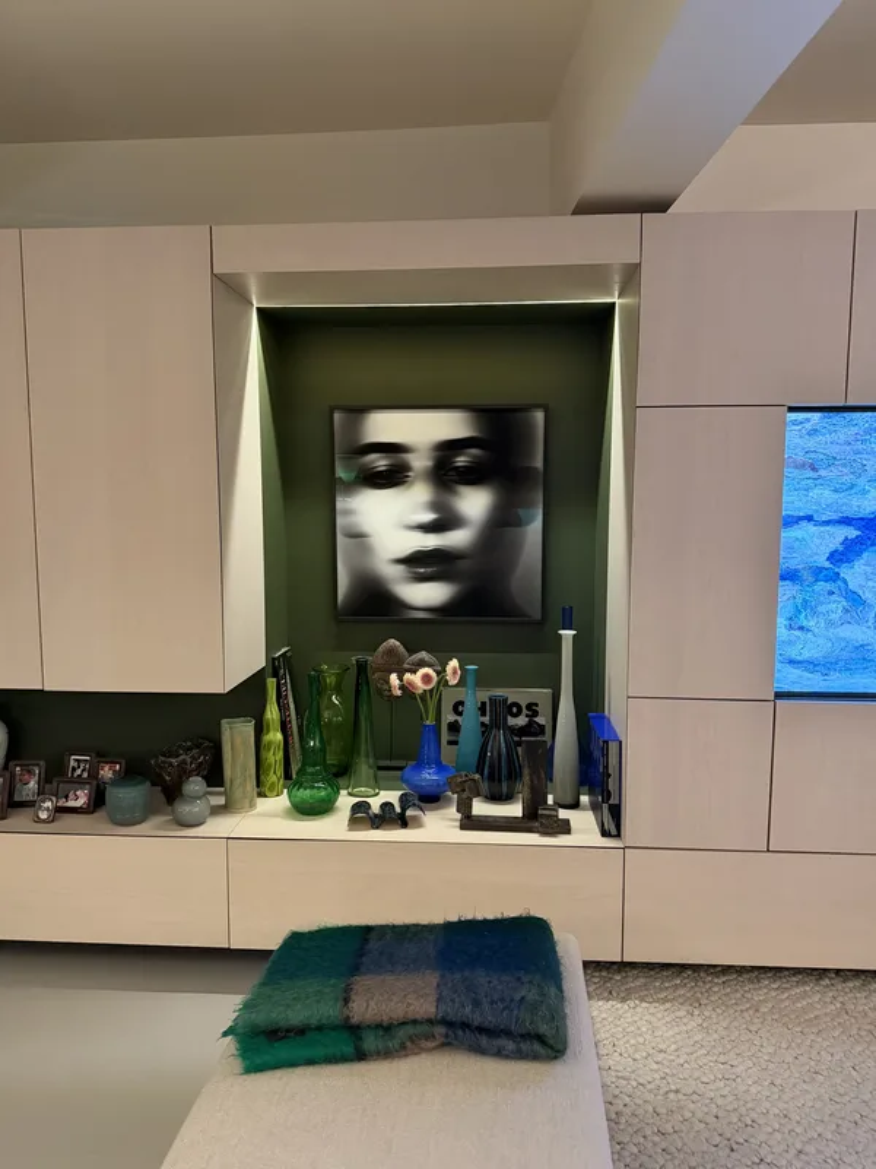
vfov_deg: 71.6
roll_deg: +0.1
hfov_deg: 56.8
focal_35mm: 24
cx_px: 438
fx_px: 810
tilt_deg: -5.0
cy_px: 584
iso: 1000
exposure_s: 1/37
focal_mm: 6.76
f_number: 1.78
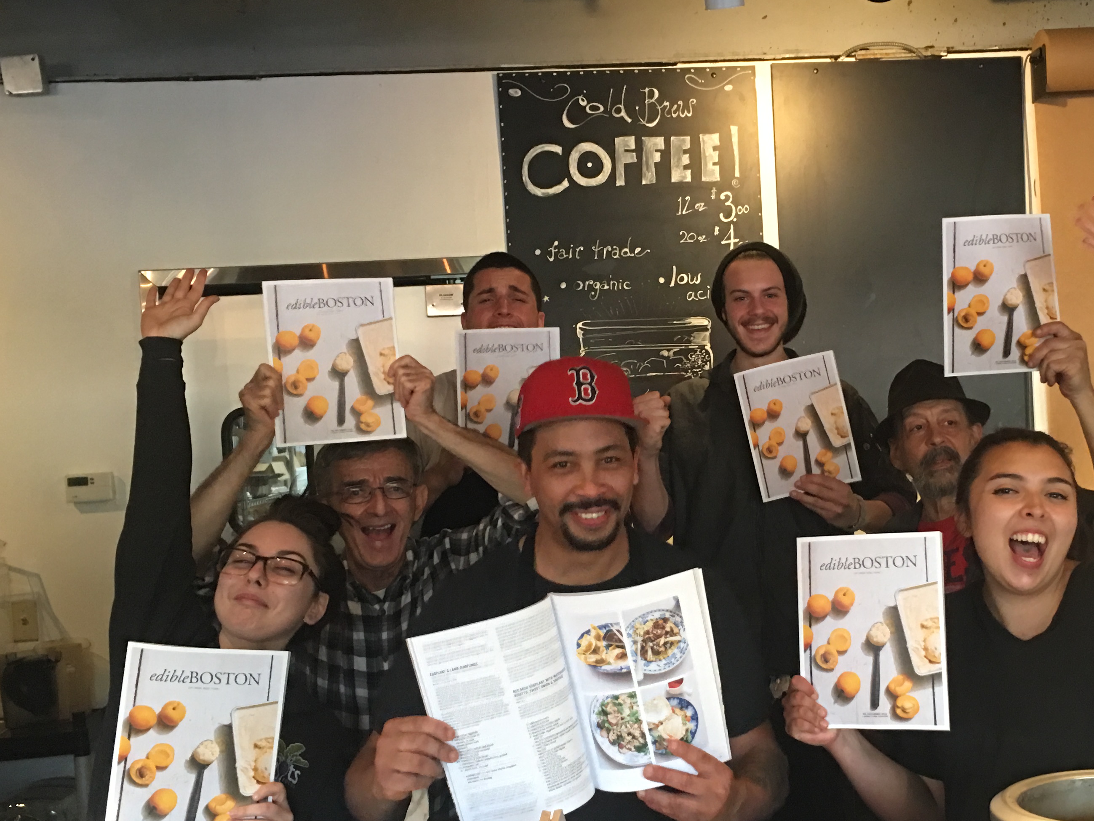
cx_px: 714
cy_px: 466
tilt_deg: -2.4
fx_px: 1422
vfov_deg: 32.1
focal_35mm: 45
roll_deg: +3.4
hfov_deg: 41.6
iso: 100
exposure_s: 1/15
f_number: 2.2
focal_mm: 4.15
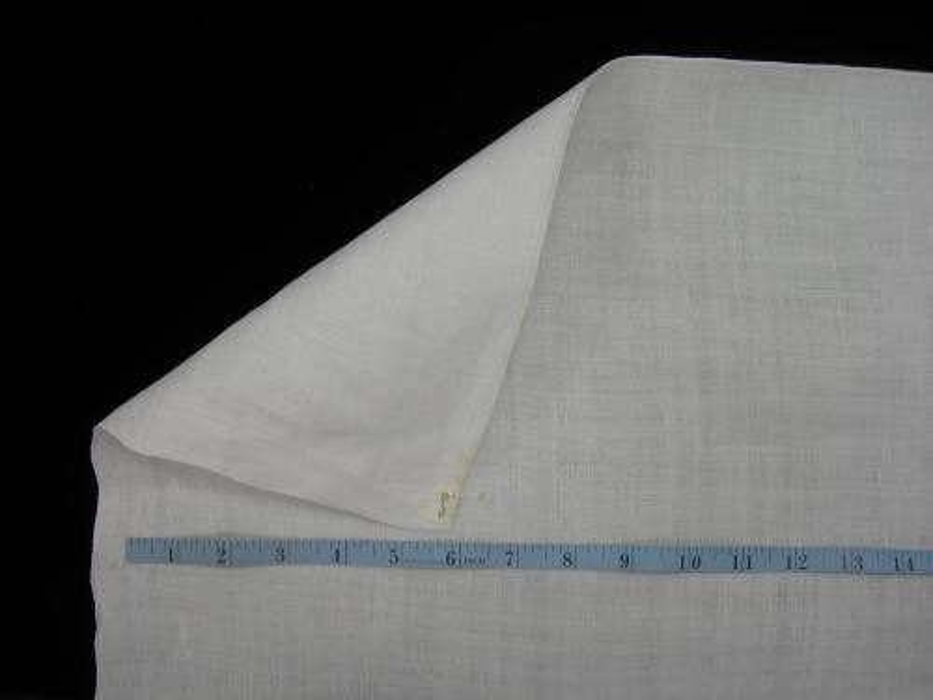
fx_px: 1024
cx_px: 466
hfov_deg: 49.0
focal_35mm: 38
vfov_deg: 37.7
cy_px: 350
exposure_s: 1/45
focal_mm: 7.8
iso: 50
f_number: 2.8
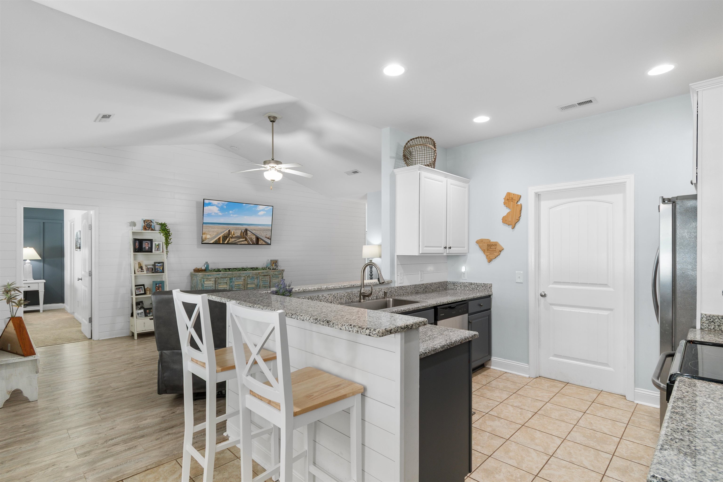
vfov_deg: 70.4
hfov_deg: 93.3
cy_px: 241
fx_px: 341
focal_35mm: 17
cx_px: 362
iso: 100
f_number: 4.8
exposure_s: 1/8
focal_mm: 11.5
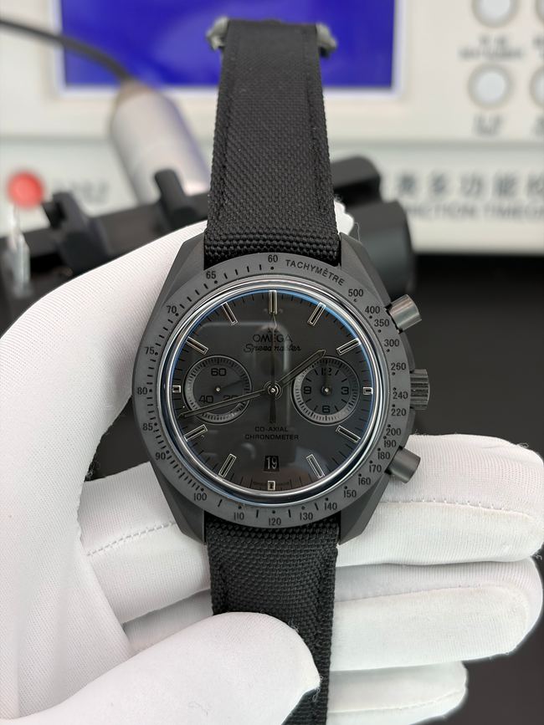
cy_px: 362
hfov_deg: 28.0
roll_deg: +4.4
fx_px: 1090
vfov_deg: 36.8
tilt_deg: -43.7
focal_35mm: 52
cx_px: 272
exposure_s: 1/273
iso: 32
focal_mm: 5.96
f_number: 1.6
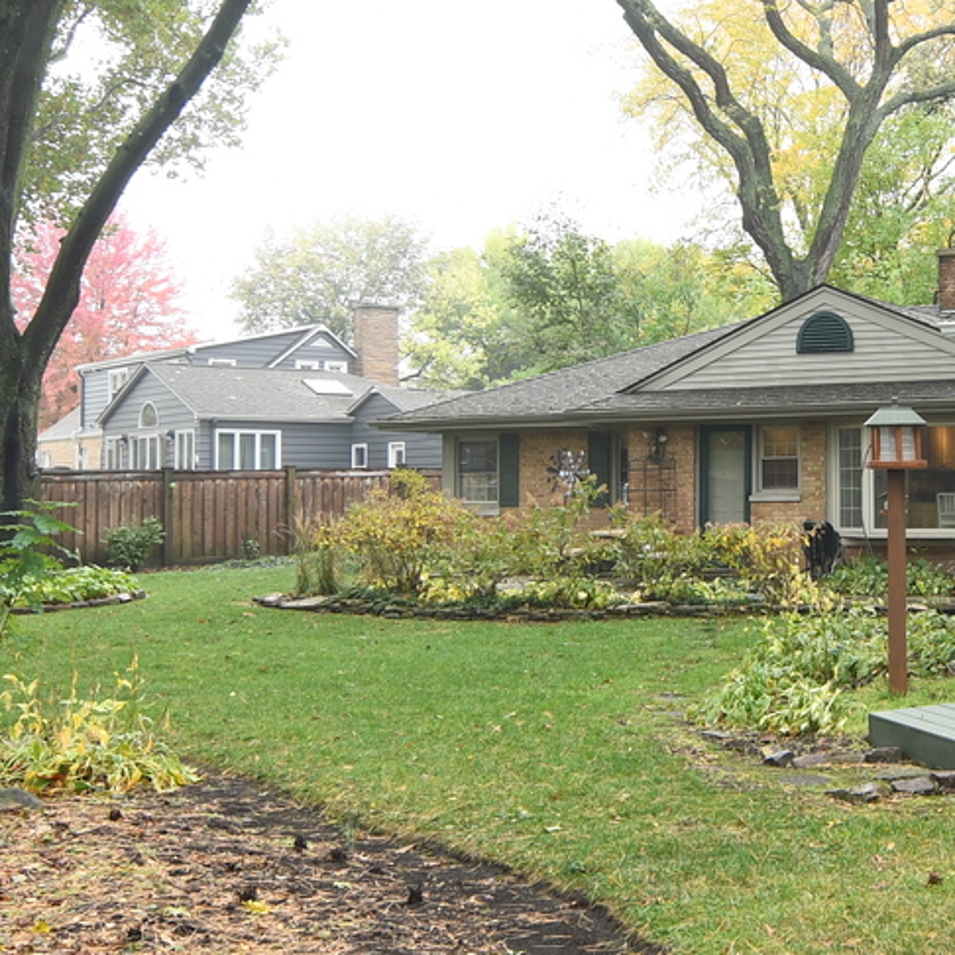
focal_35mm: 51
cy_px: 405
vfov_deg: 33.3
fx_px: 1592
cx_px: 884
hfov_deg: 31.6
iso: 200
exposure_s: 1/30
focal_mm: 12
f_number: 8
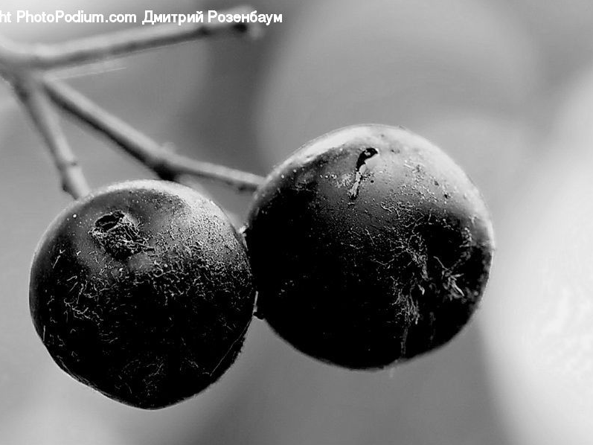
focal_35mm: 114
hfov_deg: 17.3
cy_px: 222
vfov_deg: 13.0
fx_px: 1953
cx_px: 283
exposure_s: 1/15
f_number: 9
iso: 320
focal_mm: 105
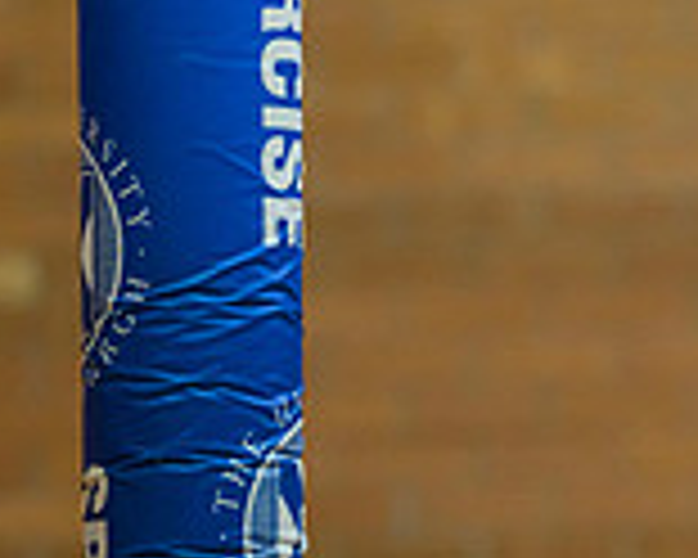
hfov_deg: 2.9
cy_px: 425
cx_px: 1030
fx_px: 13800
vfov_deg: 2.3
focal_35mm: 668
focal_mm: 165
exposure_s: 1/1000
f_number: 2.8
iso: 5000
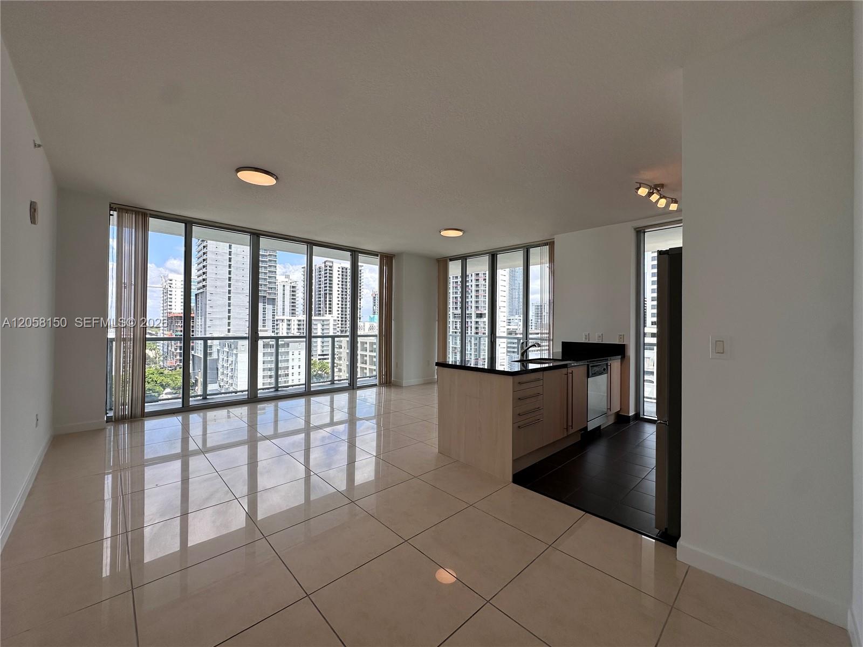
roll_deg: -0.7
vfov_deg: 85.7
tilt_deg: +0.6
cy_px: 324
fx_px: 349
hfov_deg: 102.1
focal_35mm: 14
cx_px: 432
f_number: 2.2
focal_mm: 2.22
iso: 40
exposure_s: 1/662
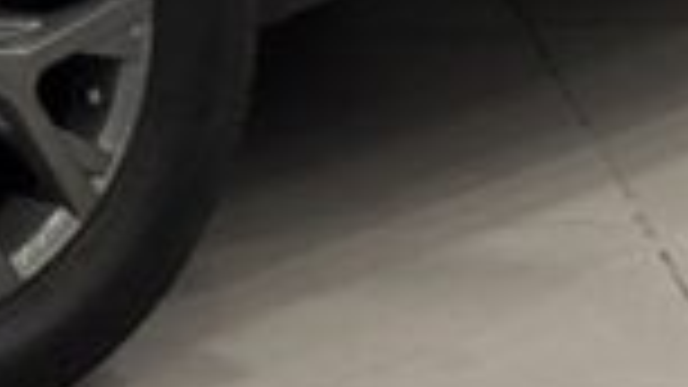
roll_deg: +0.7
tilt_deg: -5.3
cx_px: -270
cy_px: -738
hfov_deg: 6.1
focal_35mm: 349
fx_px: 6366
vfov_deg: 3.4
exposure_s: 1/60
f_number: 1.78
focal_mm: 6.76
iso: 200
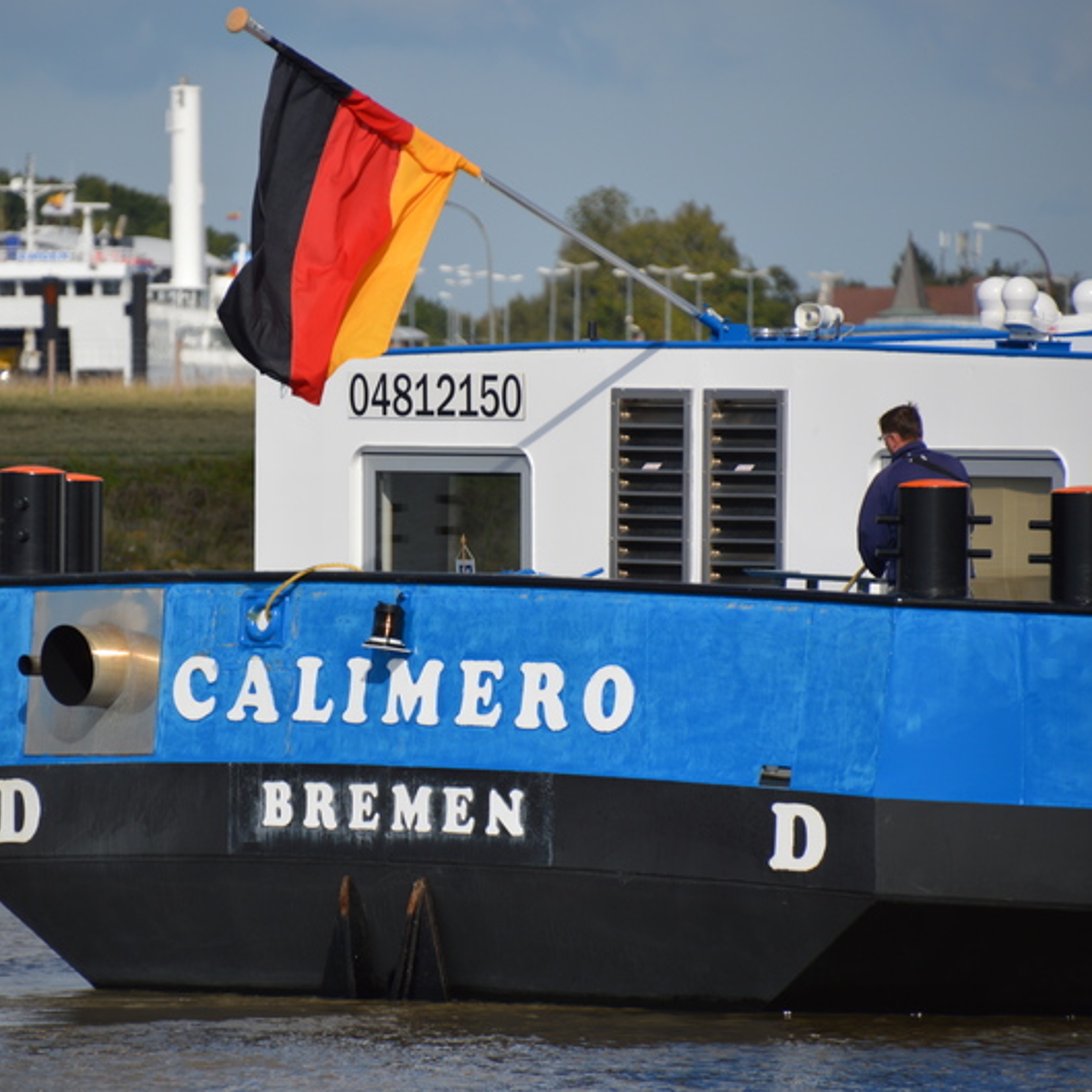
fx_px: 16489
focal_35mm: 462
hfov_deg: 3.8
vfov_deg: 3.8
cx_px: 398
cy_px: 547
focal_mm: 240
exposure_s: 1/640
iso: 100
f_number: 6.3
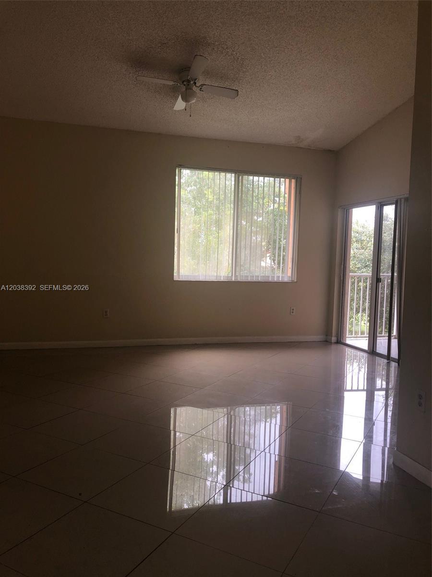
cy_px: 288
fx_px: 466
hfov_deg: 49.7
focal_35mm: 28
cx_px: 216
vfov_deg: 63.4
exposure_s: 1/27
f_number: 1.8
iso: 20
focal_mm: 3.99
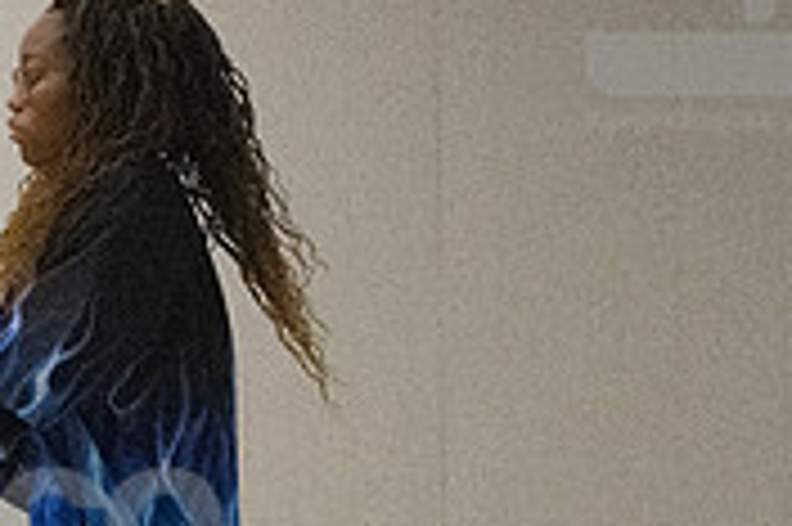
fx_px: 13056
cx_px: 86
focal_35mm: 594
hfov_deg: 3.5
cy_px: 593
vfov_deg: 2.3
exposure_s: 1/1250
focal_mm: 120
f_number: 4
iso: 10000
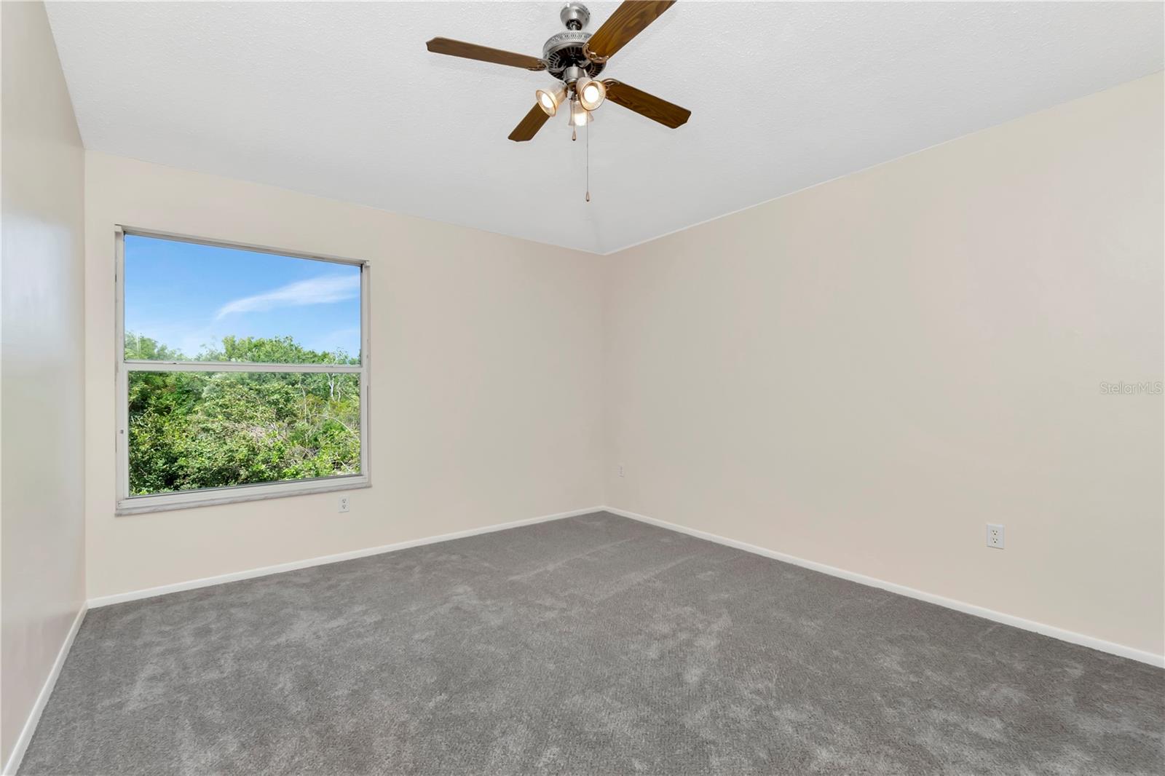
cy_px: 388
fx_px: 485
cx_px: 582
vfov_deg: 77.3
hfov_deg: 100.4
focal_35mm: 15
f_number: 9
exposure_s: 1/160
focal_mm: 10
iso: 200
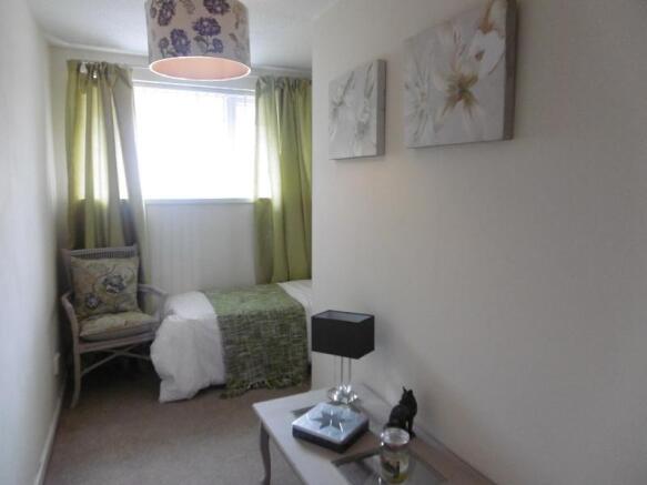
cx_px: 324
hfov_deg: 71.6
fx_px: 448
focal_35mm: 24
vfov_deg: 56.8
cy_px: 242
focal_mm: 4.3
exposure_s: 1/30
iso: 400
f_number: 3.1
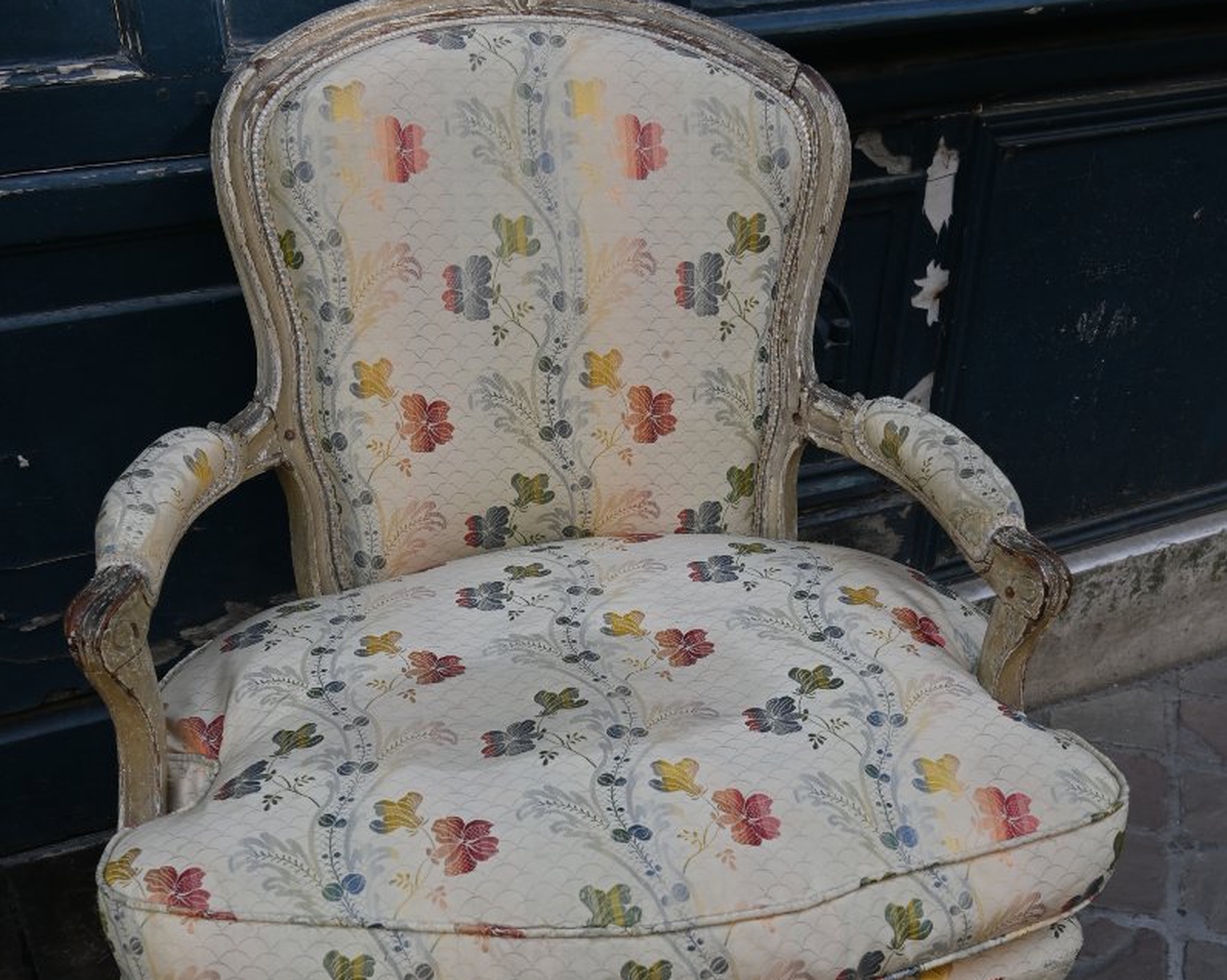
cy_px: 840
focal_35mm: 41
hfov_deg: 44.5
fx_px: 1501
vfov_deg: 34.6
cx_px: 613
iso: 125
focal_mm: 19.5
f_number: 5.6
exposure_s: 1/250
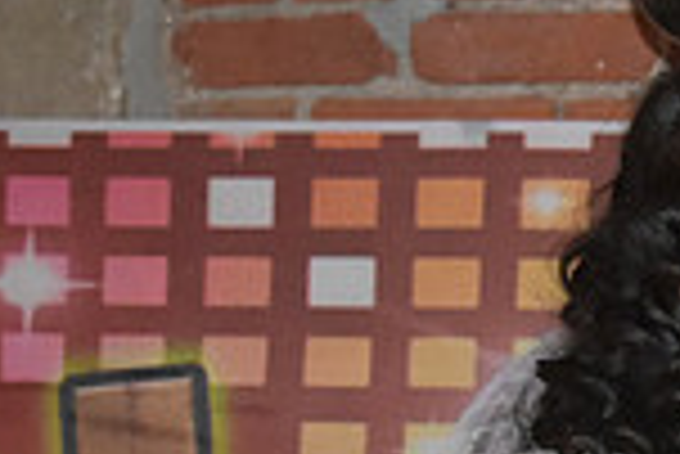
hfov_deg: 9.1
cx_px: 1040
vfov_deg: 6.3
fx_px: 4141
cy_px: 461
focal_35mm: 219
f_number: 4.8
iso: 6400
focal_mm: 38
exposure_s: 1/60
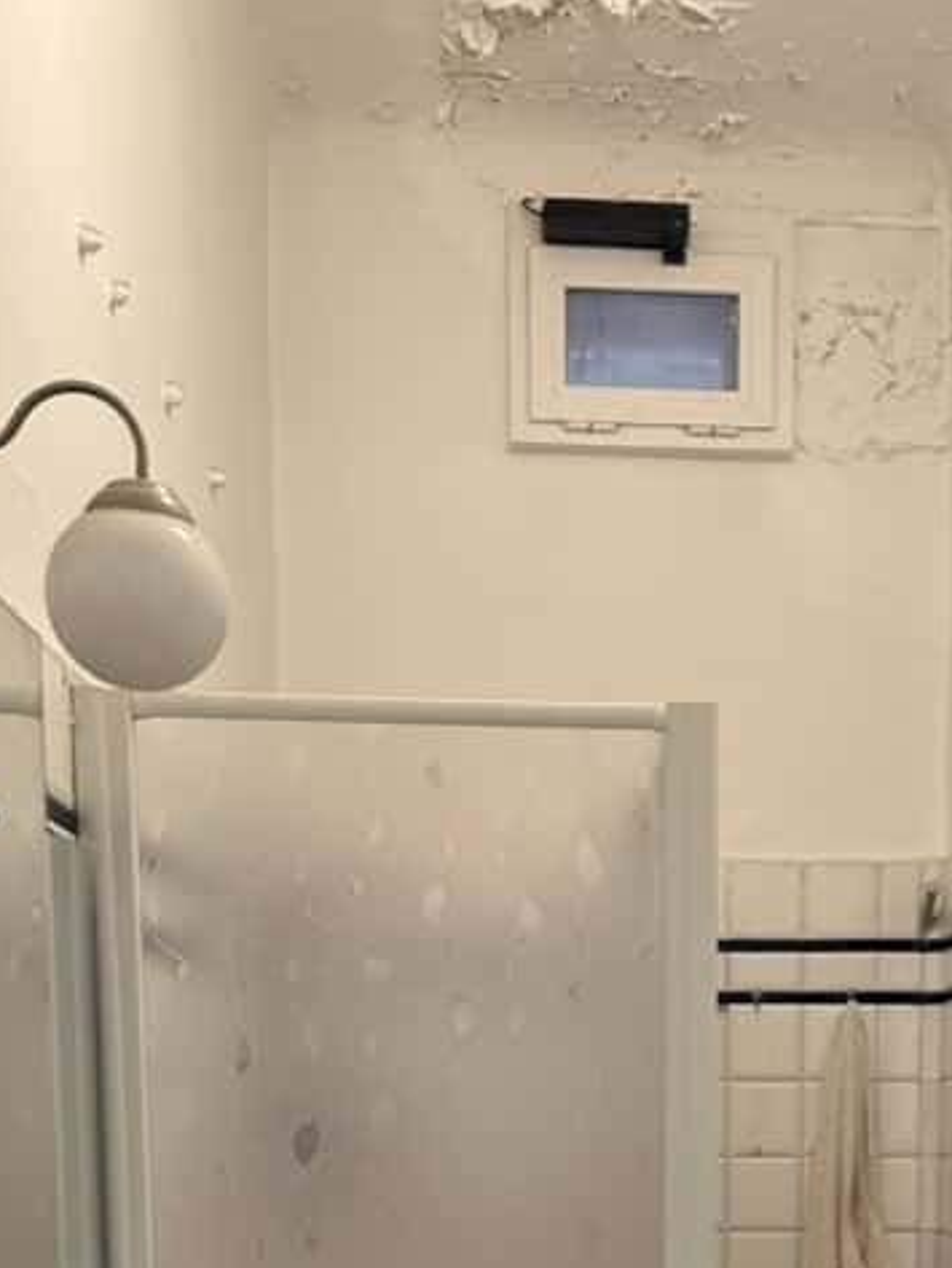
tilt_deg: -5.5
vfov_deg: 33.5
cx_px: 699
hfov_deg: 27.7
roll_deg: -0.5
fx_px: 1906
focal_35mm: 52
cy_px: 1281
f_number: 1.78
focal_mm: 6.86
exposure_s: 1/50
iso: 160
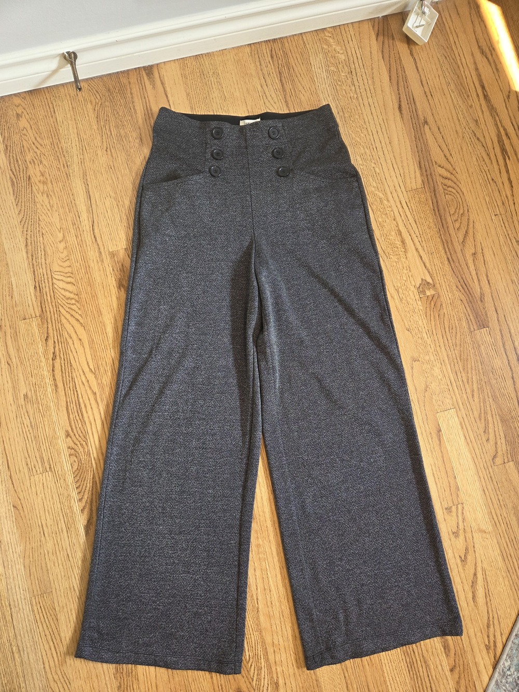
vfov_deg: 73.9
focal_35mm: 23
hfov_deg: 58.9
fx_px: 460
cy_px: 346
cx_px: 260
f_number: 1.8
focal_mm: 5.4
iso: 200
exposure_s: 1/120
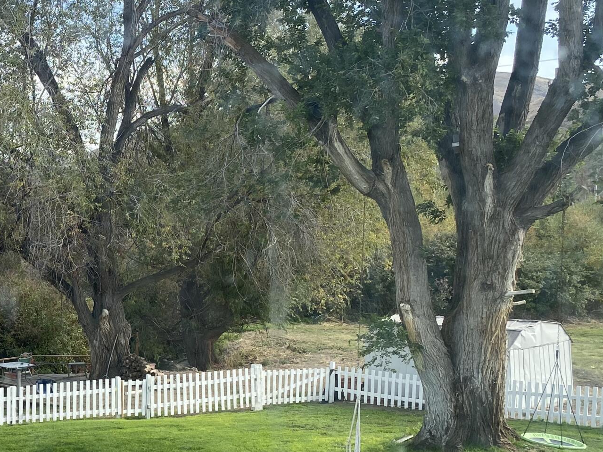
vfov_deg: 23.9
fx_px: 1063
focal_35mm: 61
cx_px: -37
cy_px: 296
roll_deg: -0.4
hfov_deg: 29.1
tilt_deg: -5.0
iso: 32
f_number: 1.8
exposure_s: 1/845
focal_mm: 4.25
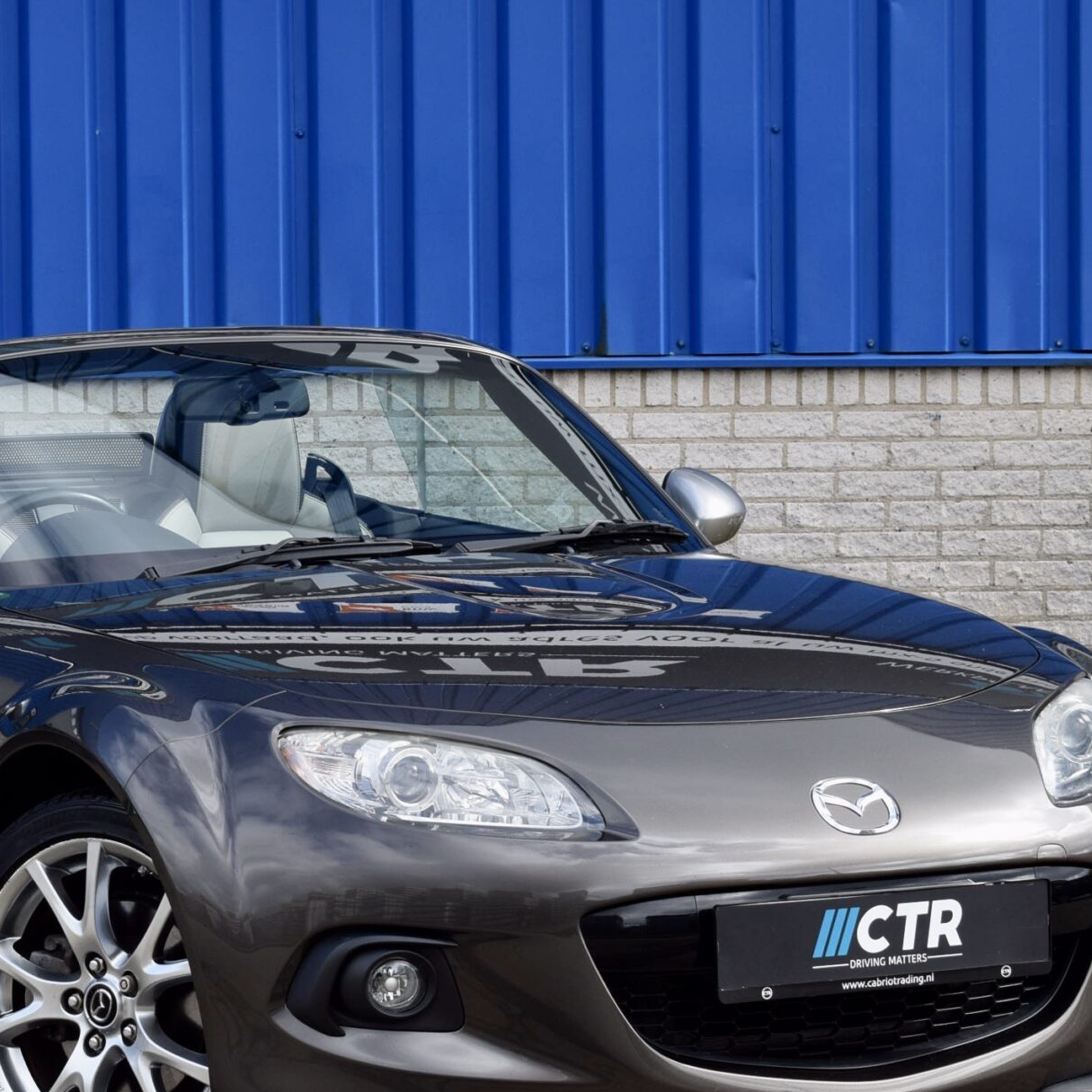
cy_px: 585
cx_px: 281
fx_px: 5278
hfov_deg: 11.8
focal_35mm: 148
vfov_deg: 11.8
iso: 250
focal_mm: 55
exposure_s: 1/250
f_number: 8
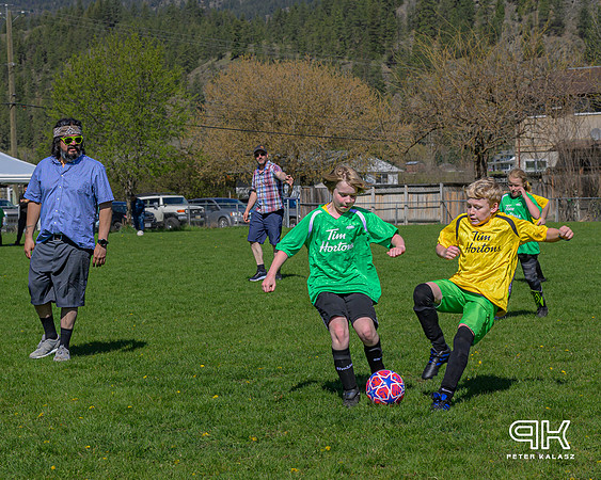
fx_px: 1781
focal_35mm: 100
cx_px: 308
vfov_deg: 15.3
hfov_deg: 19.2
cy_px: 292
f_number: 6.3
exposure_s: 1/500
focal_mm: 47
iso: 110
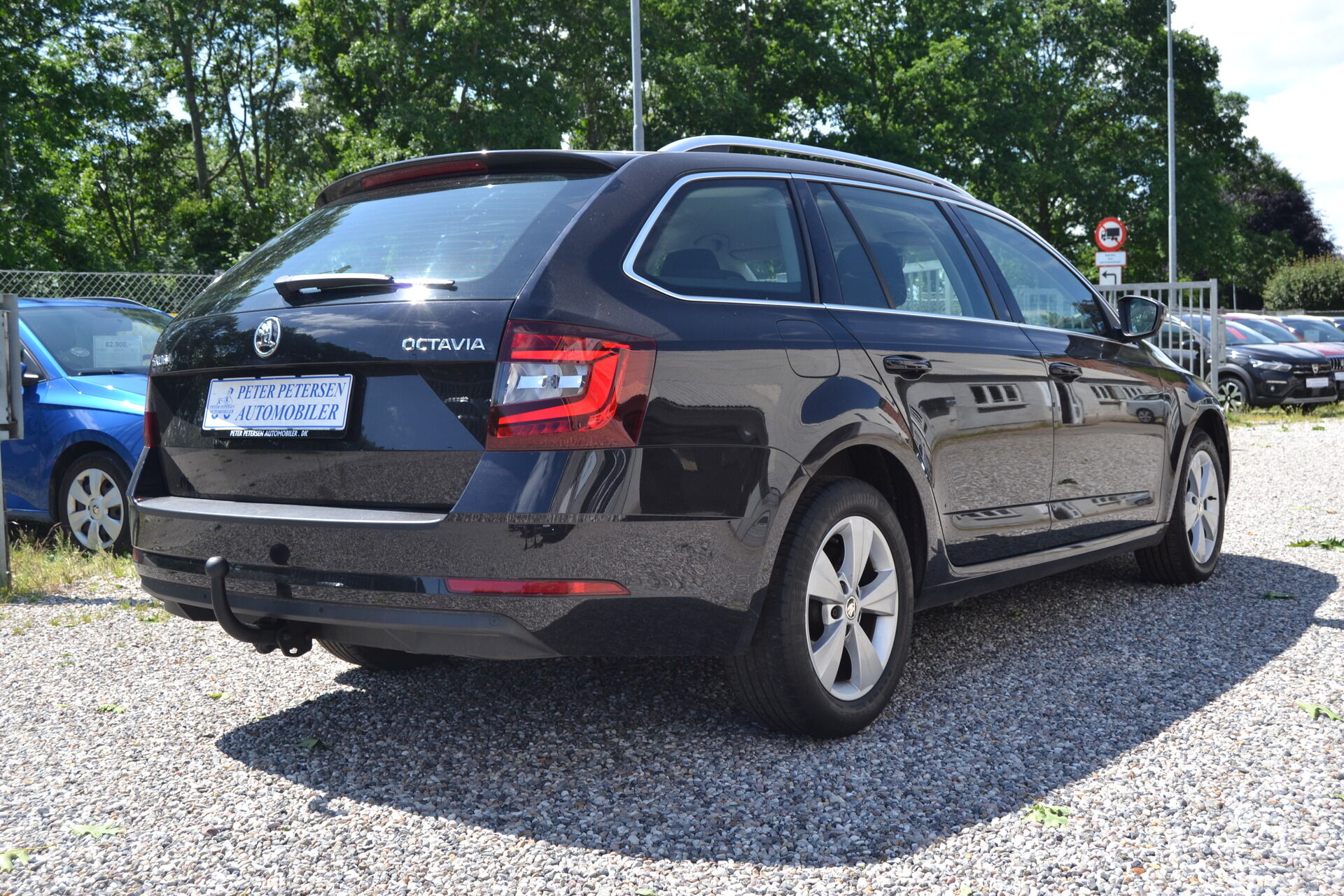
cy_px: 448
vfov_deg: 36.9
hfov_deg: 53.1
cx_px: 672
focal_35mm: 36
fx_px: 1344
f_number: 7.1
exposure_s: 1/200
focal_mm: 24
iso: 100
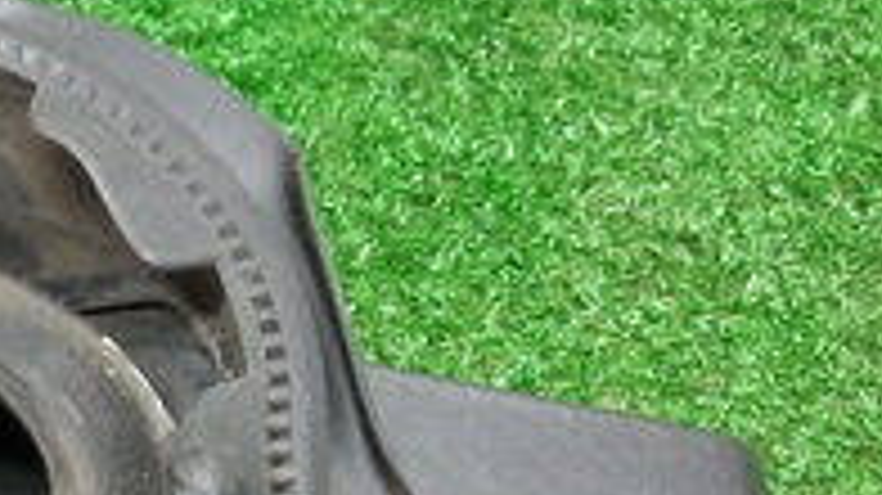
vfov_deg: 12.1
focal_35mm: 96
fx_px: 2244
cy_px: 722
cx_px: -189
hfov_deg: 20.7
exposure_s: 1/25
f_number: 2.2
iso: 662
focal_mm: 3.79
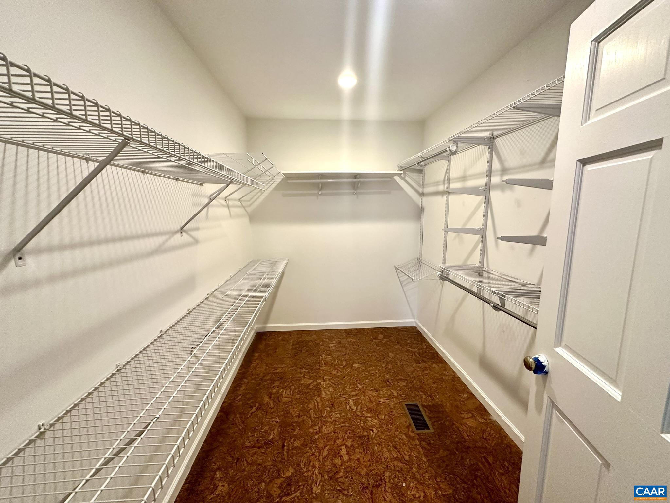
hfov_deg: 102.1
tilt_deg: -7.2
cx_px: 335
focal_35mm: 14
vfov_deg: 85.7
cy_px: 252
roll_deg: +0.1
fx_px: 271
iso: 320
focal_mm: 2.22
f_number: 2.2
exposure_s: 1/120
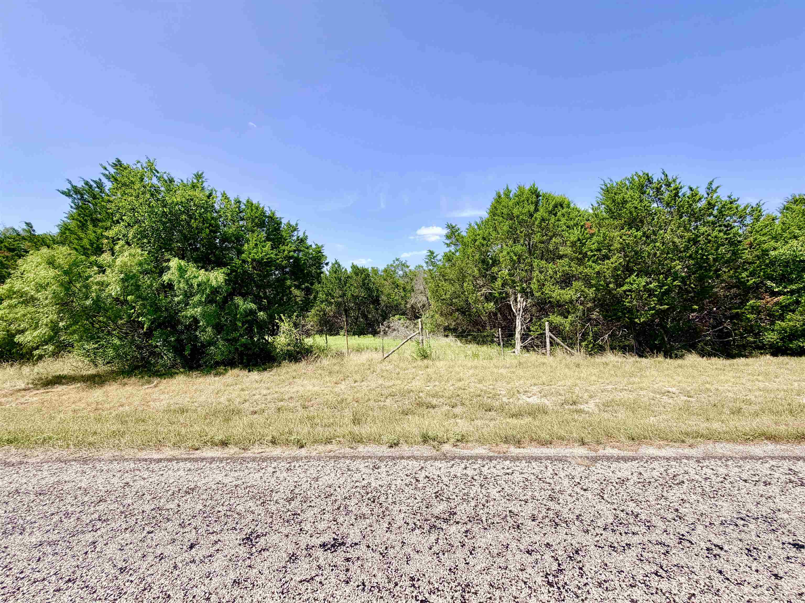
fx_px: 326
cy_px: 302
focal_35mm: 14
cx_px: 402
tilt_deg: +0.8
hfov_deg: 102.1
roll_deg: +1.8
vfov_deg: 85.7
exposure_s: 1/770
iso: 25
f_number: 2.2
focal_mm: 2.22
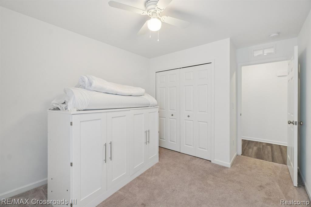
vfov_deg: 77.3
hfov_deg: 100.4
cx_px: 156
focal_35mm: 15
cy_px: 104
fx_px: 130
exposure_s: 1/8
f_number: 8
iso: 400
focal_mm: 10
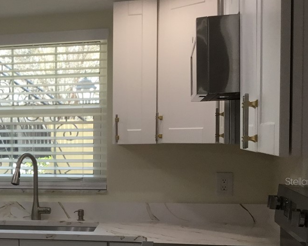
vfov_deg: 20.6
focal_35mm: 74
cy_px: 181
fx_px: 674
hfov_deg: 23.8
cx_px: -47
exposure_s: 1/60
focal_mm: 3.3
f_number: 2.4
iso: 32
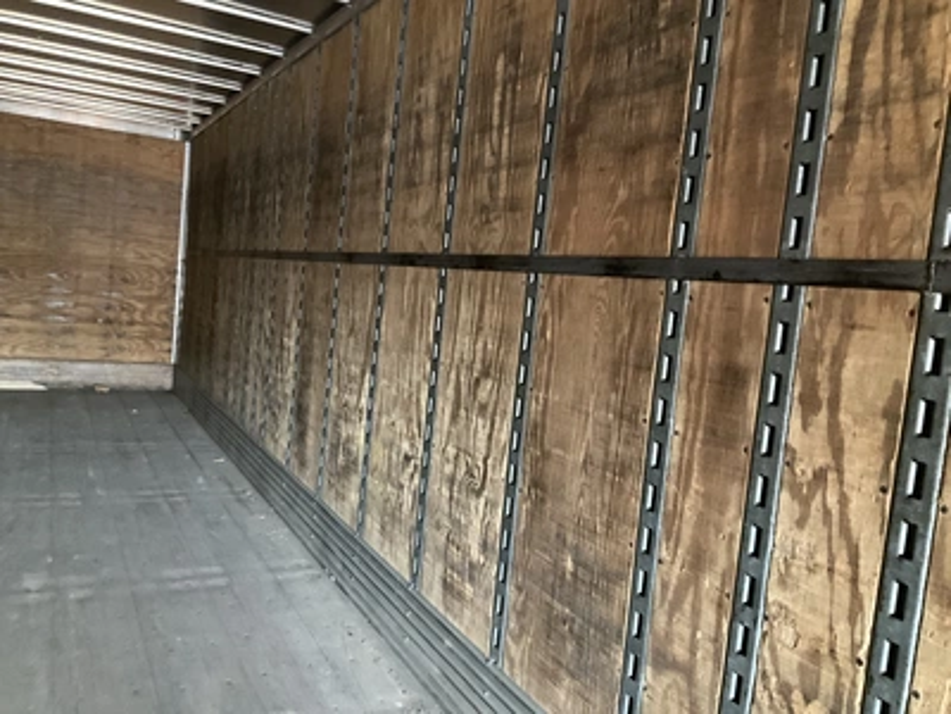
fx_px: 797
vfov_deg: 48.2
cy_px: 357
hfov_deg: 61.7
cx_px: 476
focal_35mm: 29
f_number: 1.8
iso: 500
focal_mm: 3
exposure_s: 1/30
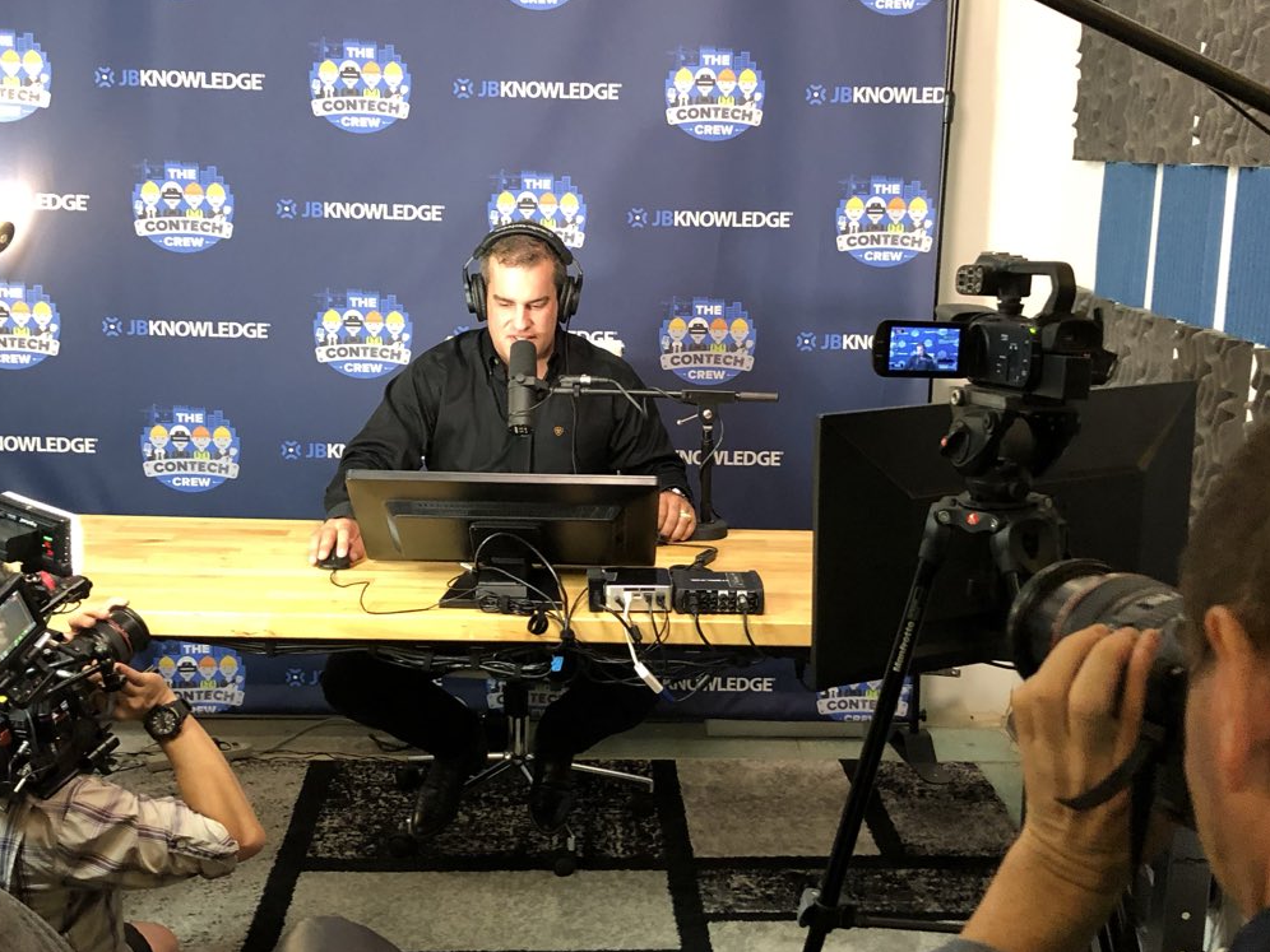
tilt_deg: -14.8
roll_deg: -1.1
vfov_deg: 32.2
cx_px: 632
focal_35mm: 45
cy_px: 497
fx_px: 1651
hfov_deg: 42.1
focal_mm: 3.99
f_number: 1.8
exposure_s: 1/15
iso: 80
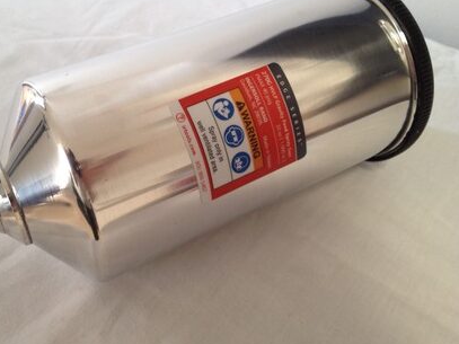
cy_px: 147
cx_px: 184
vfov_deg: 33.5
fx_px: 570
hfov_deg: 43.6
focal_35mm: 43
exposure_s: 1/20
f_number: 2.4
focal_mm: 4.28
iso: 80
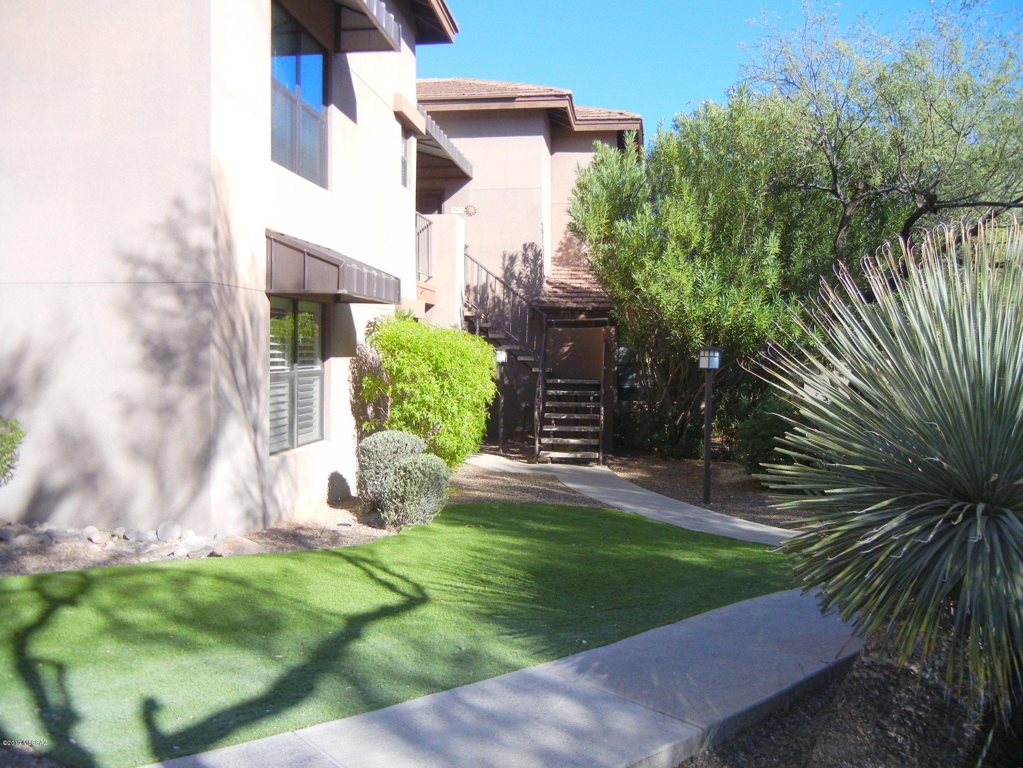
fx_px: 887
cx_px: 512
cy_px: 384
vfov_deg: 46.8
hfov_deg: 60.0
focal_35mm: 30
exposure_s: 1/318
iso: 230
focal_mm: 5.4
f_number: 7
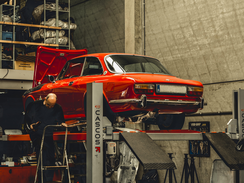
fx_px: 634
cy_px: 92
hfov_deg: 21.8
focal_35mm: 90
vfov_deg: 16.4
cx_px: 122
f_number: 3.5
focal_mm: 45
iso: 200
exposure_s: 1/40
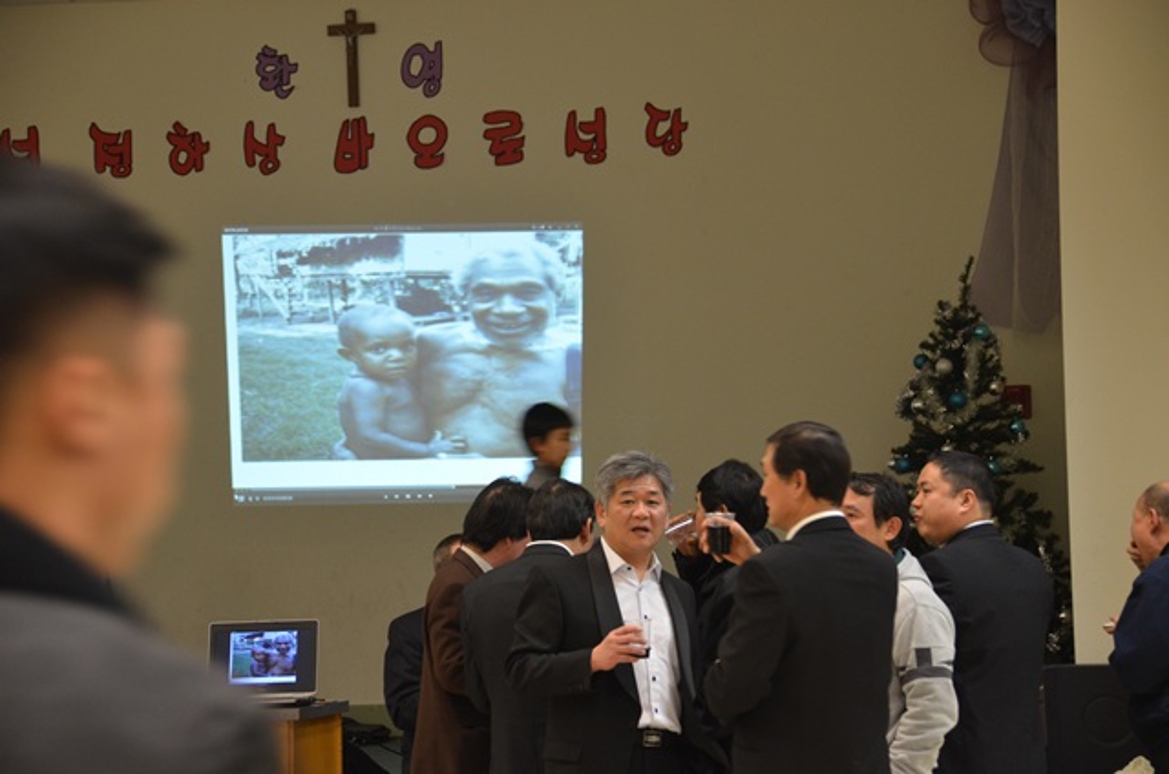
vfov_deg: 13.0
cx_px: 584
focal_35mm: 105
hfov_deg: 19.5
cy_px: 387
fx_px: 3403
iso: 1000
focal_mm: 70
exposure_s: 1/30
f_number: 5
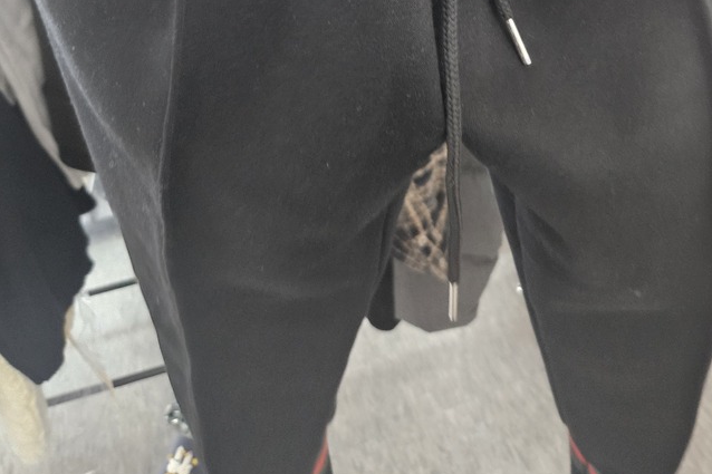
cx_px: 427
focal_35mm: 40
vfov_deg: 30.1
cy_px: -40
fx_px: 791
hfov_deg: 48.2
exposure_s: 1/24
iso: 640
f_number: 1.8
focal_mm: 5.4
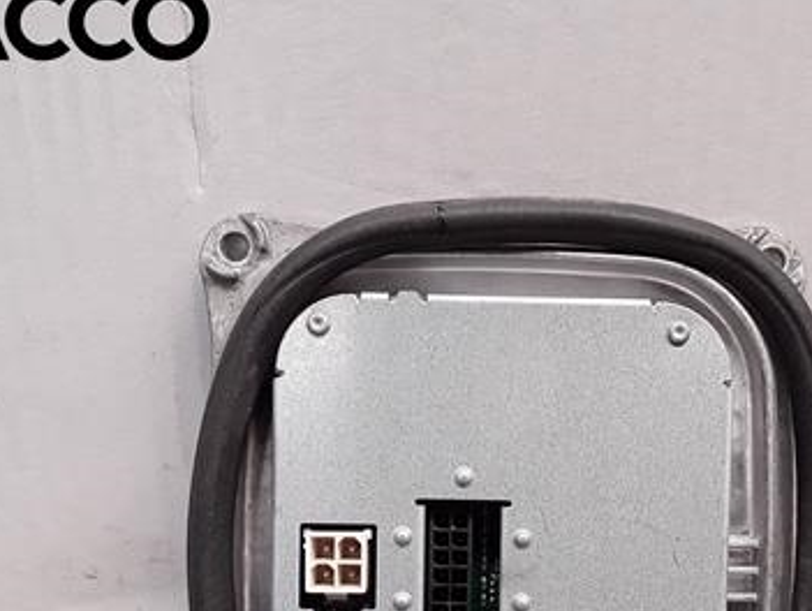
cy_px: 537
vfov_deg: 27.7
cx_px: 504
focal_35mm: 51
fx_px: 1198
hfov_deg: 37.2
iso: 40
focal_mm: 2.91
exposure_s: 1/50
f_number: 1.9
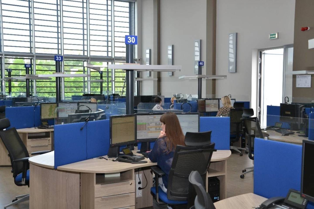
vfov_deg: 31.9
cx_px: 157
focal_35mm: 42
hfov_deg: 46.4
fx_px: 366
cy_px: 104
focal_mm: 28
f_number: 5.6
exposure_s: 1/125
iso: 400
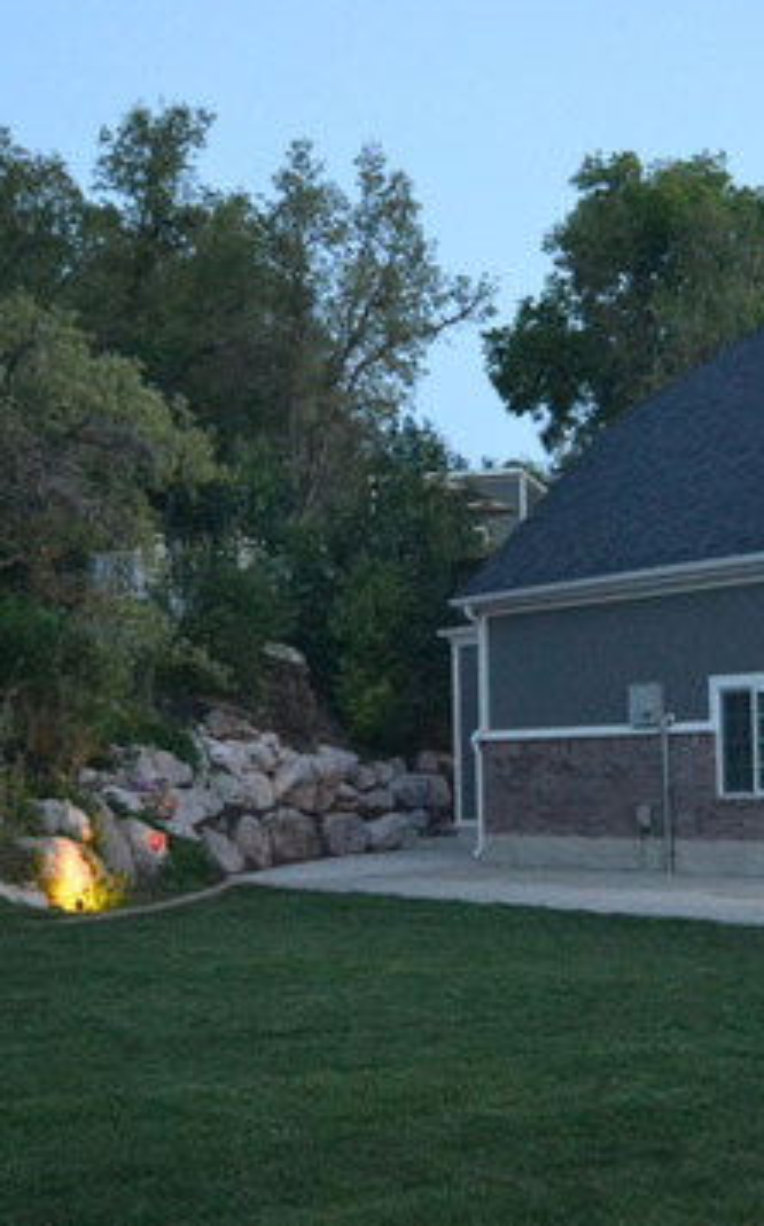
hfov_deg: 22.9
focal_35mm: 55
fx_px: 1835
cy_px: 689
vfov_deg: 36.9
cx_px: 688
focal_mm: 20
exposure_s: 1/60
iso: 2800
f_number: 4
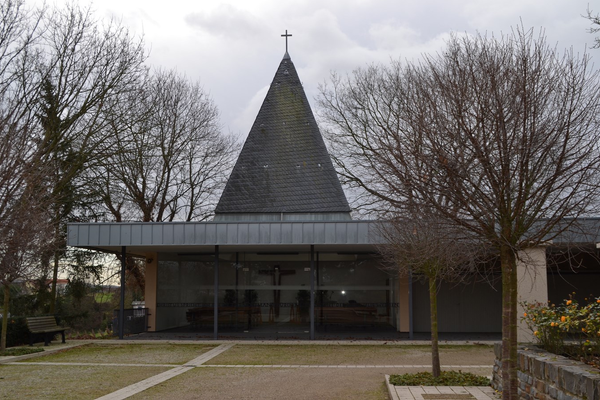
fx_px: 717
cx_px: 296
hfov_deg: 45.4
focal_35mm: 43
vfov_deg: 31.2
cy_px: 196
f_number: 5.6
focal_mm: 28
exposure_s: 1/200
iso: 100
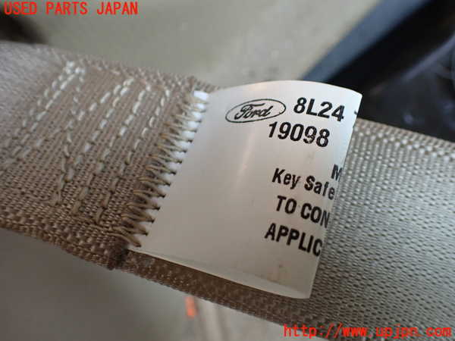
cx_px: 228
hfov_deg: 60.0
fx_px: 394
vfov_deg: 46.8
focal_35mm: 30
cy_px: 170
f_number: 2.3
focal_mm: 5.4
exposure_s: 1/125
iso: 200
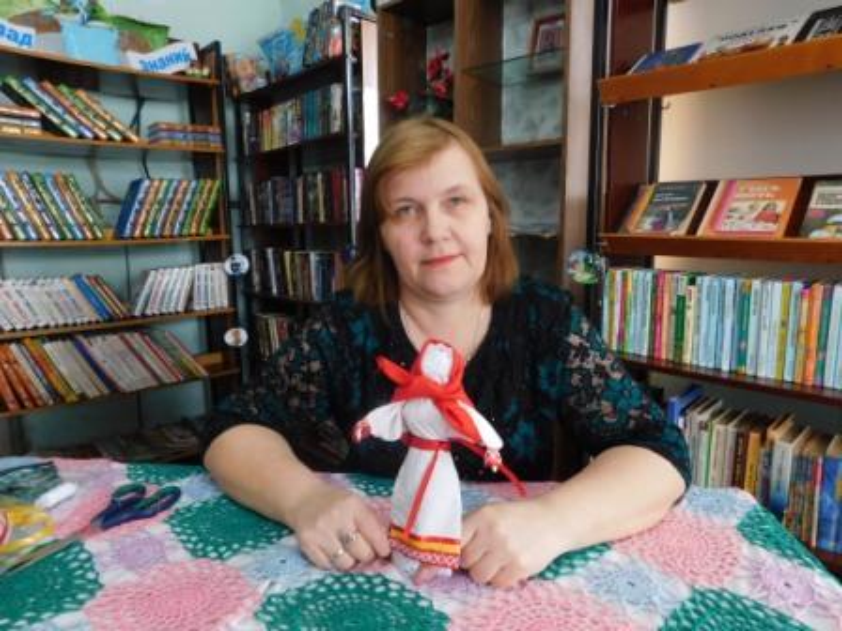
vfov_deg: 58.9
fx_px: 559
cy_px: 316
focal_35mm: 23
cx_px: 421
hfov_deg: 73.9
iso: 200
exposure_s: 1/30
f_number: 3
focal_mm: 4
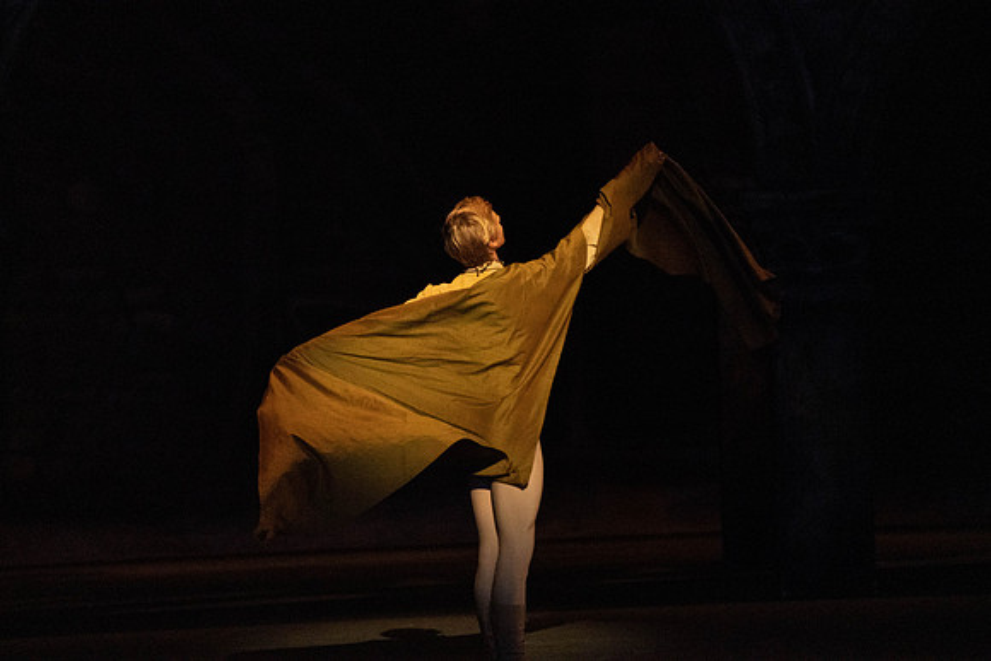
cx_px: 496
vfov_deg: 3.4
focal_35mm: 400
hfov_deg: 5.2
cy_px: 330
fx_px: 11013
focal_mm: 400
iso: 6400
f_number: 5.6
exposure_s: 1/250
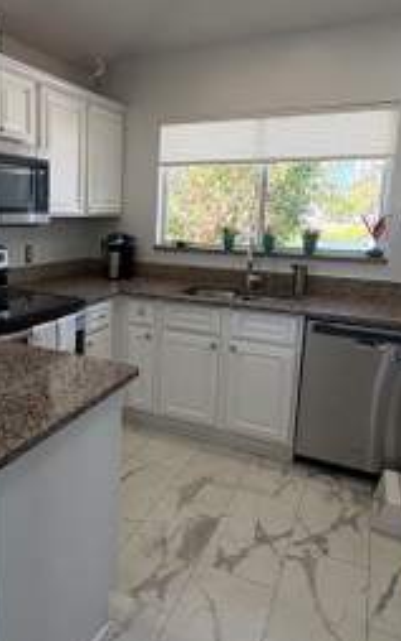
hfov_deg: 43.4
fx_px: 489
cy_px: 285
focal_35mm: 28
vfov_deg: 66.3
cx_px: 108
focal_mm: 2.22
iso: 125
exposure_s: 1/120
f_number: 2.2
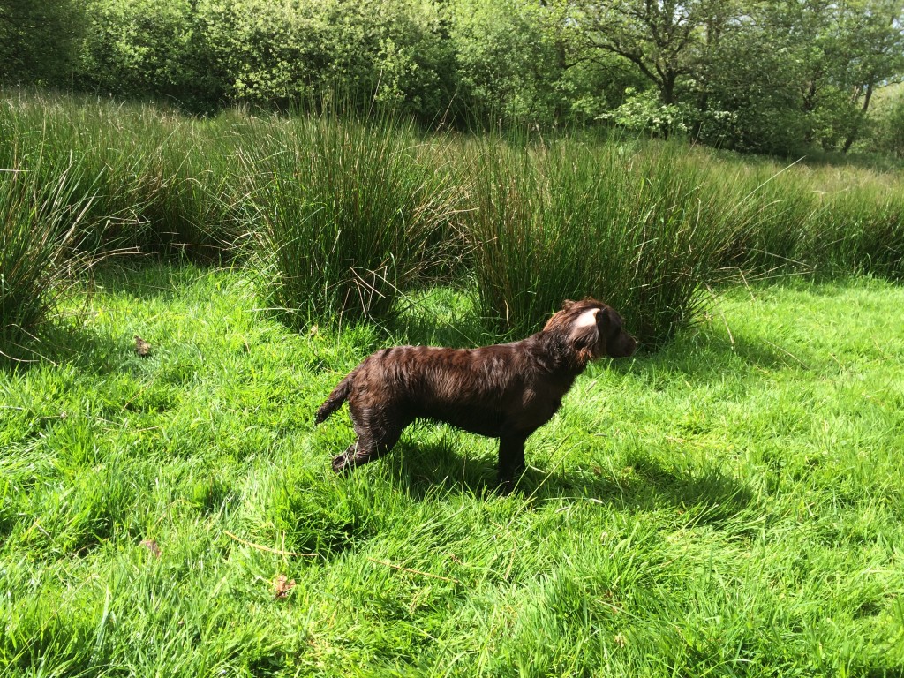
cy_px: 339
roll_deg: -5.6
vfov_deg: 48.2
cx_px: 452
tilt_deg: -17.2
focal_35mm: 29
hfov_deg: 61.7
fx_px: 757
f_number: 2.2
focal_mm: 4.15
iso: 32
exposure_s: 1/838
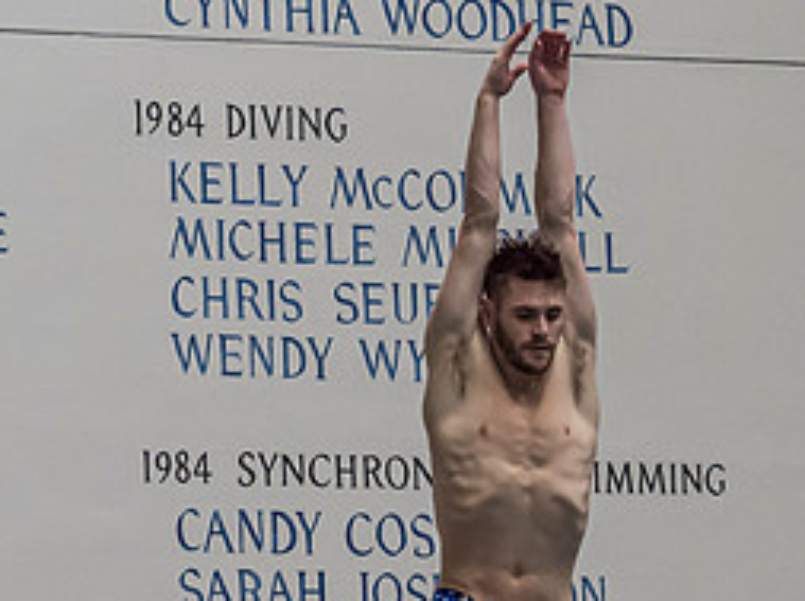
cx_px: 589
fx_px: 8964
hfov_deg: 5.1
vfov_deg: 3.8
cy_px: 480
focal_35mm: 386
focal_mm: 70
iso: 2000
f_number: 2.8
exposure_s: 1/1000
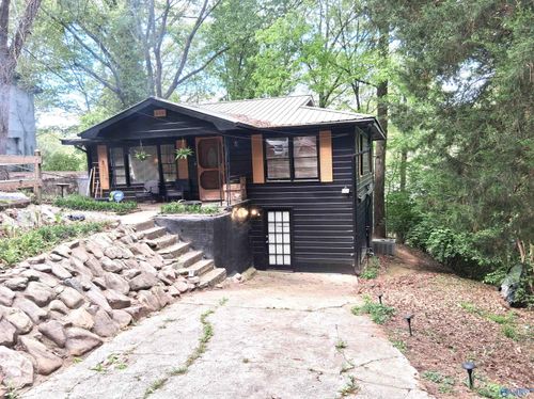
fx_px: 401
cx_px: 267
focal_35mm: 26
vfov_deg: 53.0
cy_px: 200
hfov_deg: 67.4
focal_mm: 3.98
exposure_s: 1/120
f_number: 1.8
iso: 32
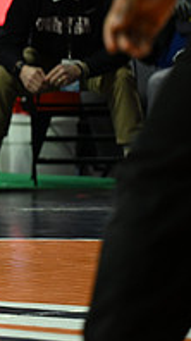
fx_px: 3882
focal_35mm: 430
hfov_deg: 2.8
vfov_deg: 5.0
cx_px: -284
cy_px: 13
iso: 1800
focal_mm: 140
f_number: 2.8
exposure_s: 1/1000
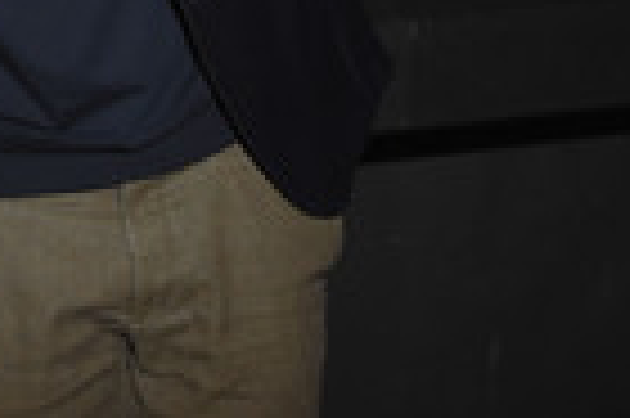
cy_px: -252
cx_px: -169
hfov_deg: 21.4
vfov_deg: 14.4
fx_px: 1521
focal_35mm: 87
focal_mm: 18
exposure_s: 1/160
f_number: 6.3
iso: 1600
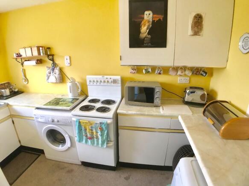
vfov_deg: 49.7
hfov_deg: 63.5
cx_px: 124
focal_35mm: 28
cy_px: 93
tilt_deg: -17.0
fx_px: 201
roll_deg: +1.0
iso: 40
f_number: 1.8
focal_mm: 3.99
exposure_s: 1/25
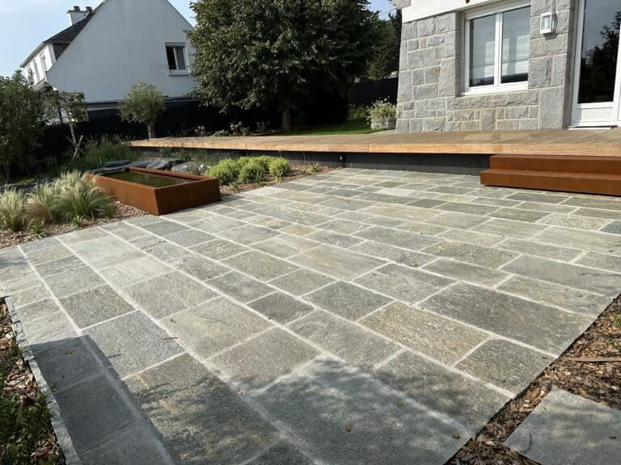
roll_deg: +5.6
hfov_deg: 71.6
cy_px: 232
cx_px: 310
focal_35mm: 24
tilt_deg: -14.4
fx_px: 431
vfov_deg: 56.8
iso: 80
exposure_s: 1/6623
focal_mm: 6.86
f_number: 1.78
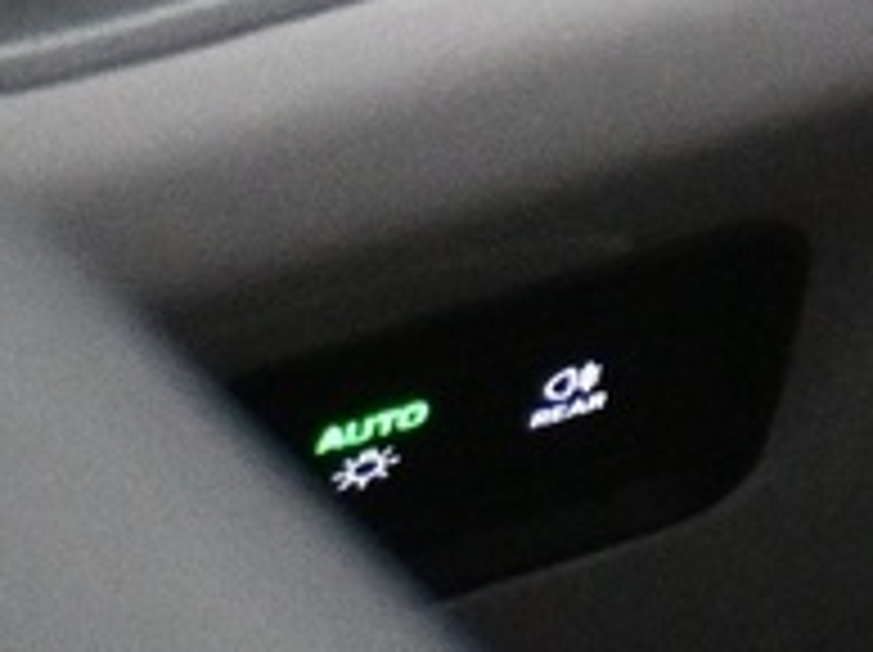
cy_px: -1362
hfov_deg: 6.4
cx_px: 3128
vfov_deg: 5.3
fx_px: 6675
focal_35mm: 265
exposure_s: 1/40
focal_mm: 22
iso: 4000
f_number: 4
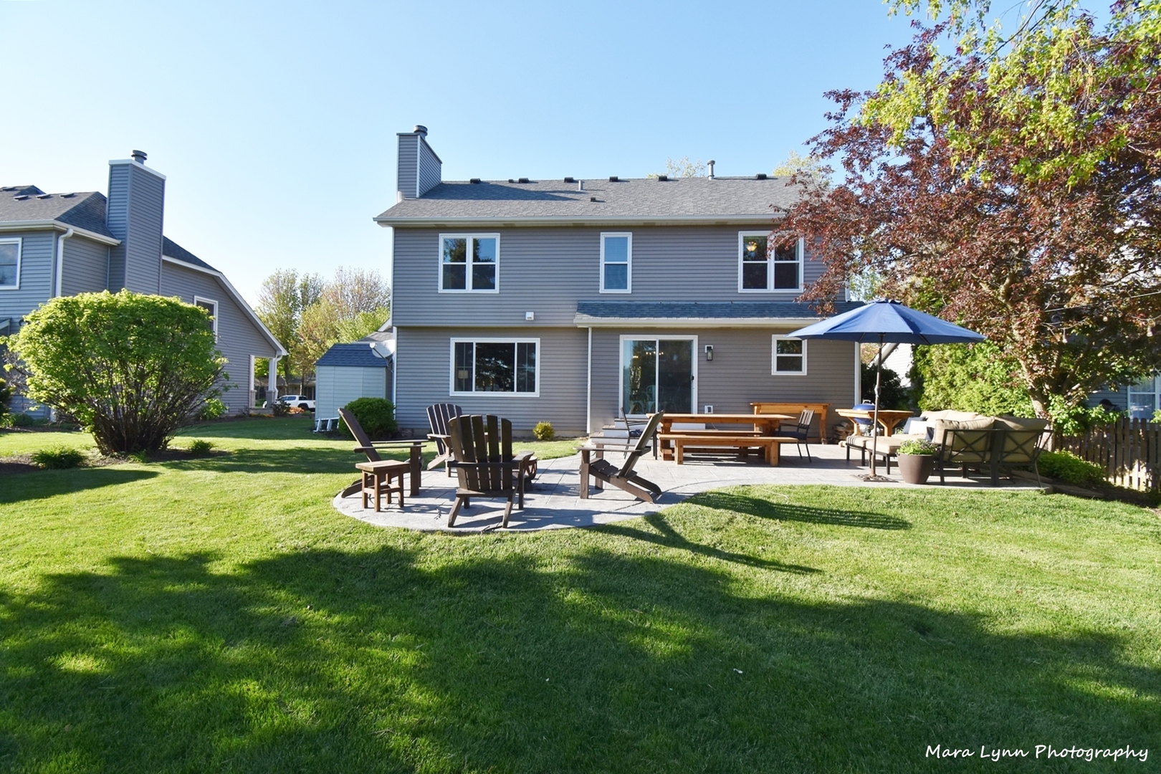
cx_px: 580
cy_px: 387
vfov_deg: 77.3
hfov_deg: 100.4
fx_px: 484
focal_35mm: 15
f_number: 8
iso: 200
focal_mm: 10
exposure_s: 1/250
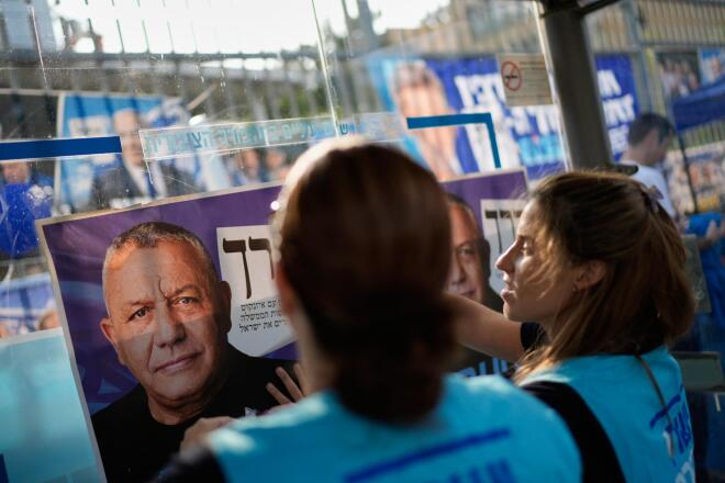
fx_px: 705
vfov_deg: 37.9
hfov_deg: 54.4
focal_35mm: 35
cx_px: 362
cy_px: 242
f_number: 1.4
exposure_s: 1/6400
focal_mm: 35
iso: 250
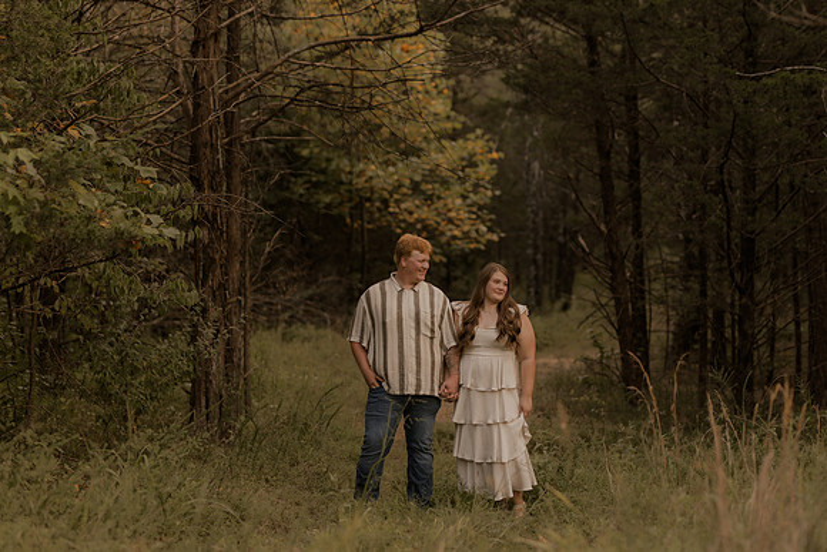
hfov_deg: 23.9
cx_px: 414
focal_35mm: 85
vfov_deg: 16.1
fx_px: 1953
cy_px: 276
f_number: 2
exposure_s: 1/160
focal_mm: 85
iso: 100
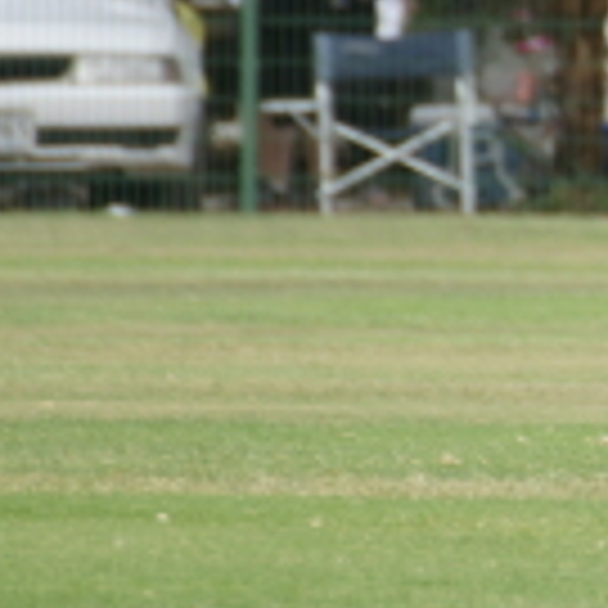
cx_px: 1175
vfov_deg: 1.0
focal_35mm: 1704
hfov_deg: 1.0
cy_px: 27
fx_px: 33861
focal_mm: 300
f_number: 6.3
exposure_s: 1/500
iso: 200
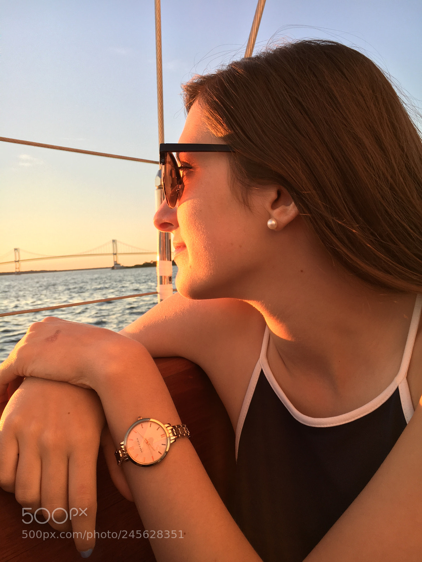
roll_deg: +2.9
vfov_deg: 61.7
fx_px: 471
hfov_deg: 48.2
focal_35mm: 29
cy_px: 281
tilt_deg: -2.4
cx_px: 211
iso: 25
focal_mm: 4.15
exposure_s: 1/131
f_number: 2.2
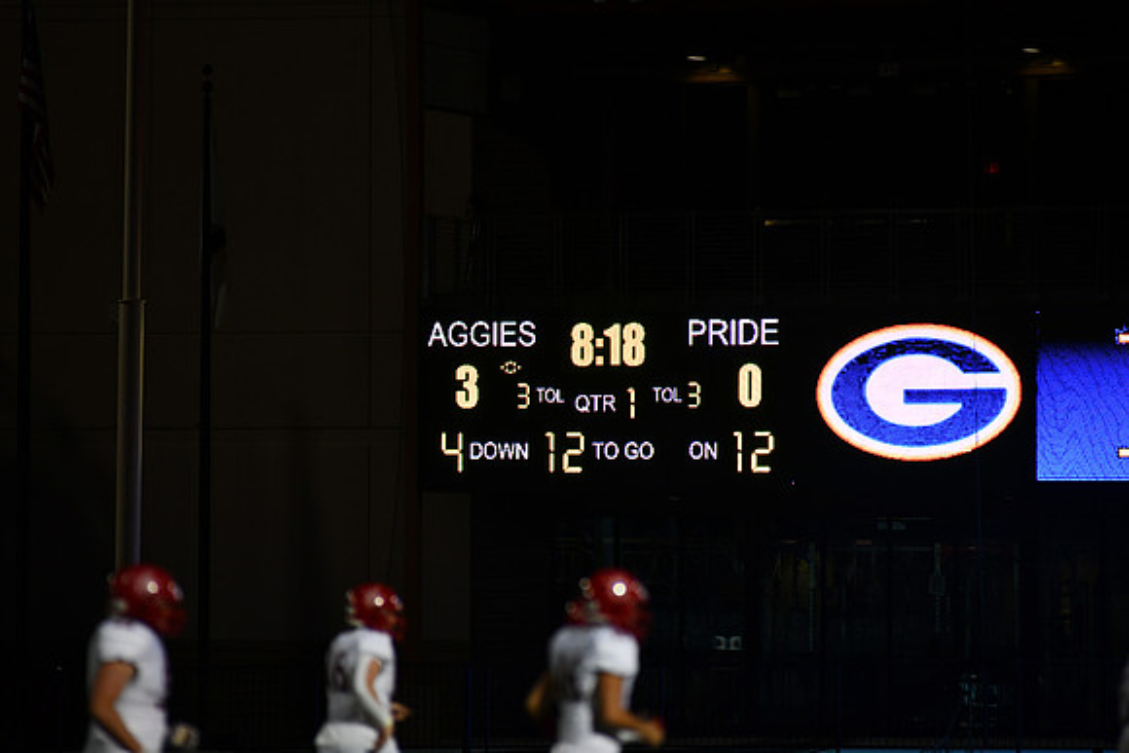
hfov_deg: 6.9
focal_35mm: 300
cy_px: 376
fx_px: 9410
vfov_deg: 4.6
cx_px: 564
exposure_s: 1/1250
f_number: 4
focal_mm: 300
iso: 1250
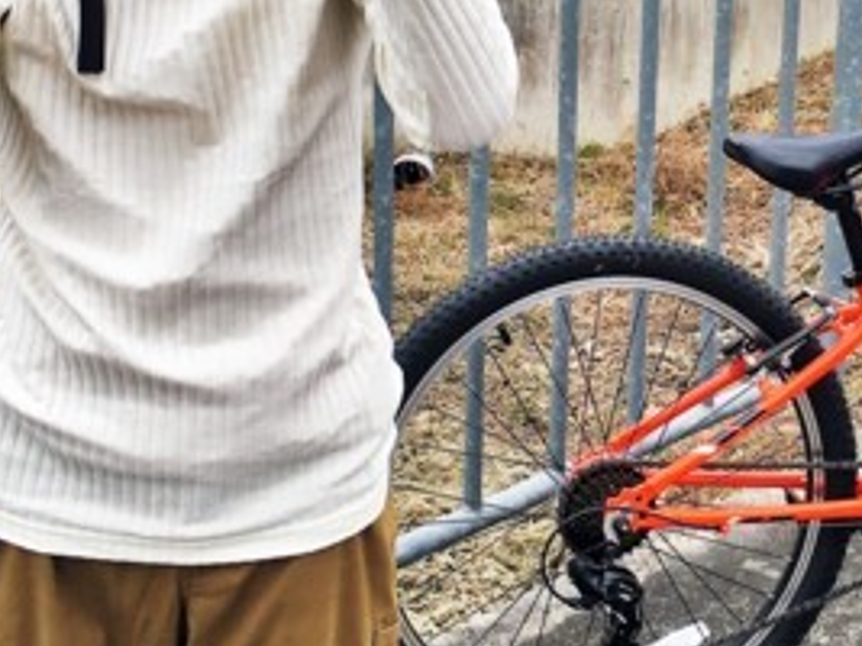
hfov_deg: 22.2
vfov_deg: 16.8
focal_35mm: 87
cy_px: 129
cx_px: 701
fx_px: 2165
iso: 25
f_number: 2.2
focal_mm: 4.15
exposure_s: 1/447
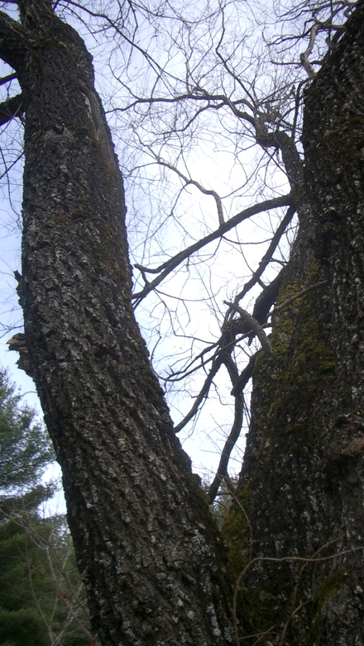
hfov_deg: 30.3
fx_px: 669
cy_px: 321
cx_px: 232
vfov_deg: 51.6
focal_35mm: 39
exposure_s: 1/250
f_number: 2.6
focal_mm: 5.8
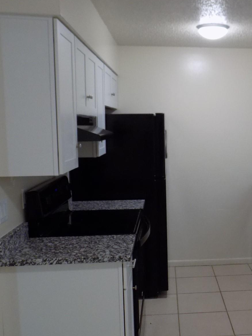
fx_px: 398
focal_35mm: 41
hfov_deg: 33.7
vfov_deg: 45.8
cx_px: 216
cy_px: 169
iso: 280
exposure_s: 1/30
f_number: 3.3
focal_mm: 5.3
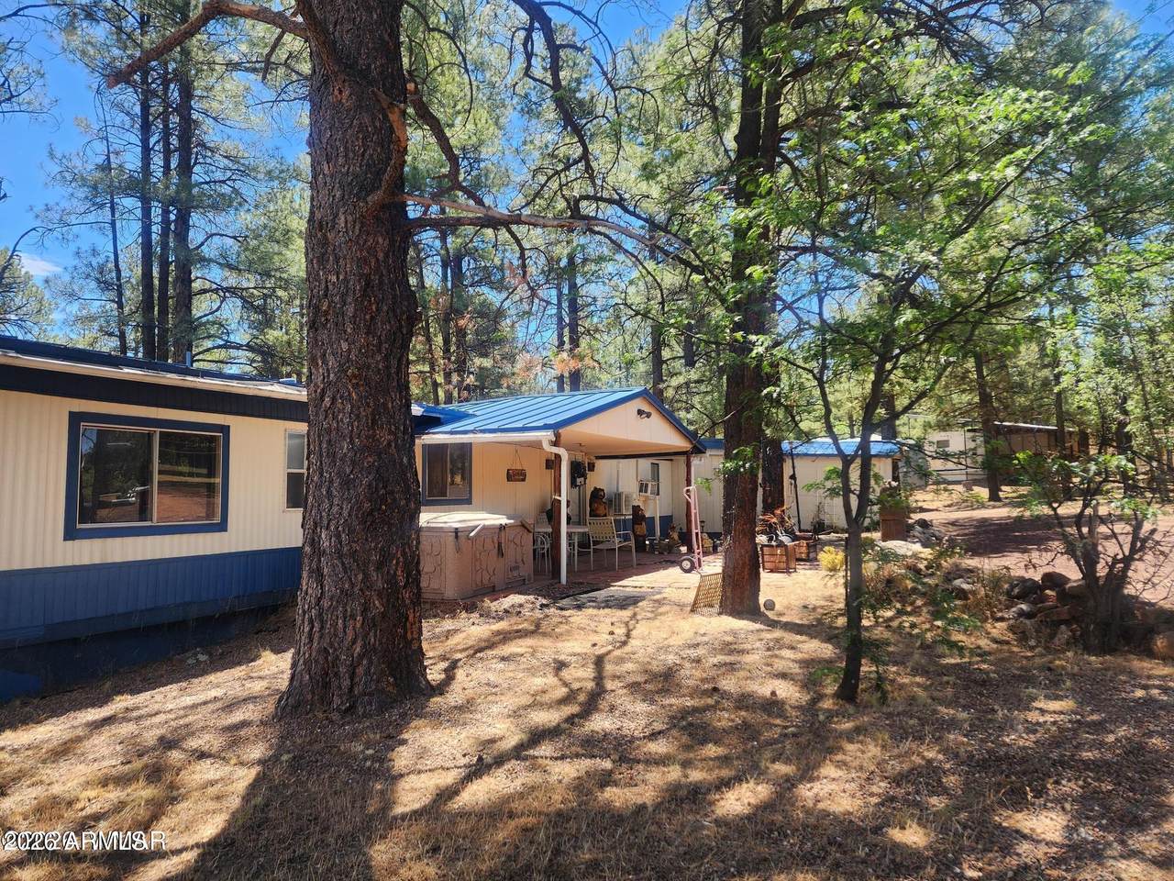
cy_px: 440
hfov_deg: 73.9
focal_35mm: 23
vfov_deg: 58.9
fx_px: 780
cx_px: 587
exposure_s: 1/240
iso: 12
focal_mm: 6.4
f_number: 1.8
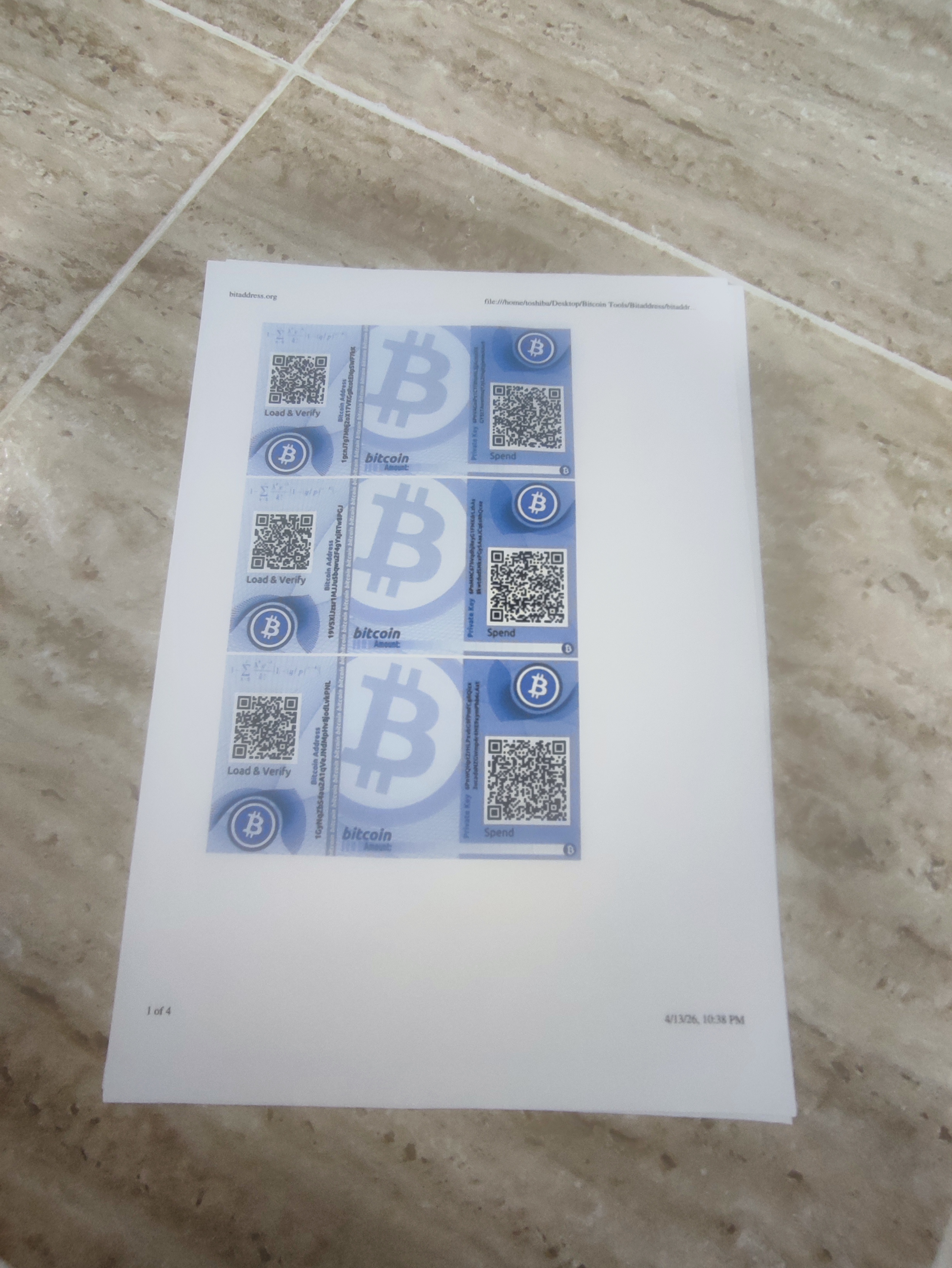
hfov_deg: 78.2
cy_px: 634
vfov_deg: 94.5
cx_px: 476
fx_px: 586
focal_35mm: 16
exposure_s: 1/50
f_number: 2.2
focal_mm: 1.65
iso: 238
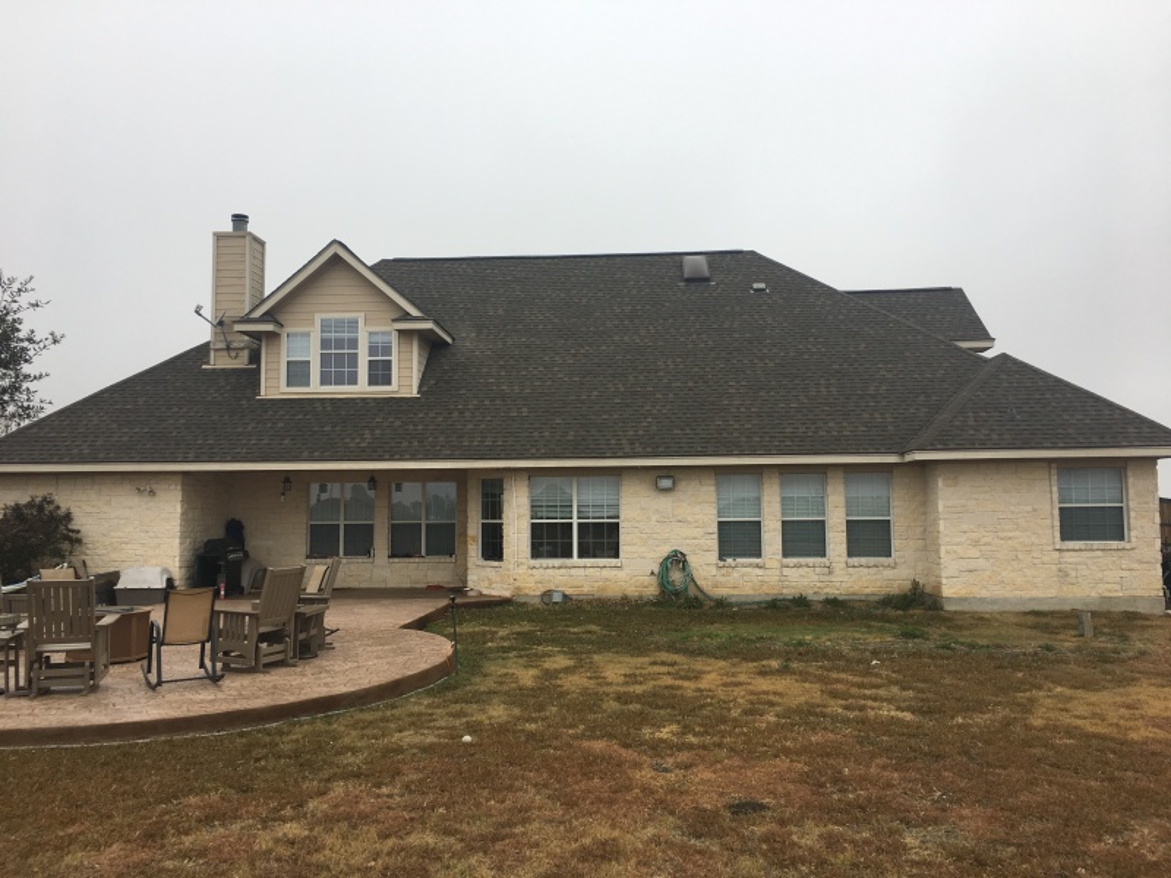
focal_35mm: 29
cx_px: 586
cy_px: 439
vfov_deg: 48.2
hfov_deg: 61.7
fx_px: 981
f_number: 2.2
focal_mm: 4.15
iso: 25
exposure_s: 1/329
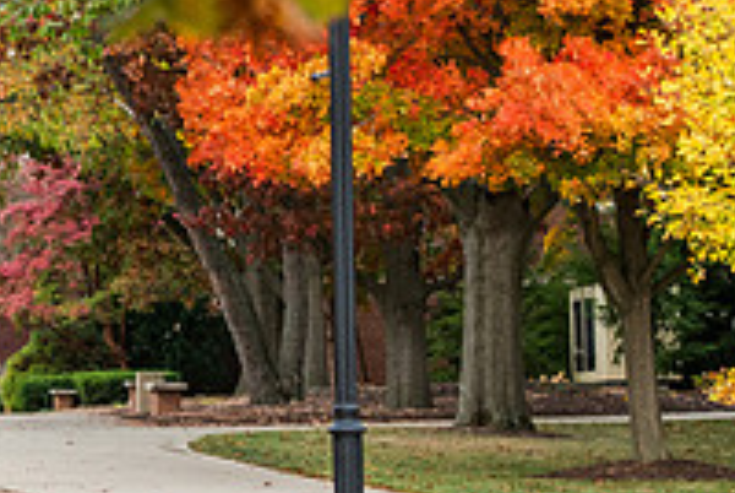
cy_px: -64
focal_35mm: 249
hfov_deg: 8.2
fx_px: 5091
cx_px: -173
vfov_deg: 5.5
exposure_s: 1/320
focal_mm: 86
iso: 500
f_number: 4.5
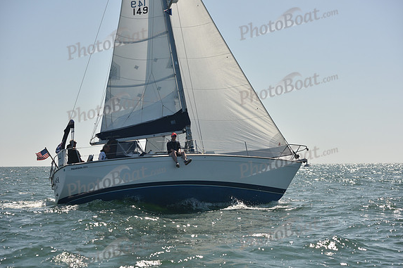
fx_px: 795
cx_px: 203
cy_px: 133
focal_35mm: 71
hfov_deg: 28.5
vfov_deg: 19.2
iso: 250
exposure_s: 1/1000
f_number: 5
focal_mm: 70
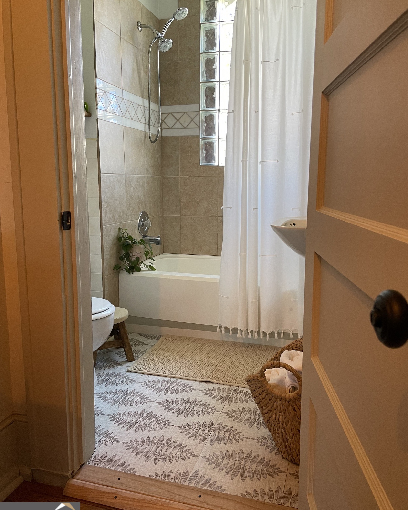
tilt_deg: -8.9
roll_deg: +0.4
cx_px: 207
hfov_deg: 51.5
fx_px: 423
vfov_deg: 62.2
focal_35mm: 28
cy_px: 249
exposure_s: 1/60
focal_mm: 4.2
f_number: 1.6
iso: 125
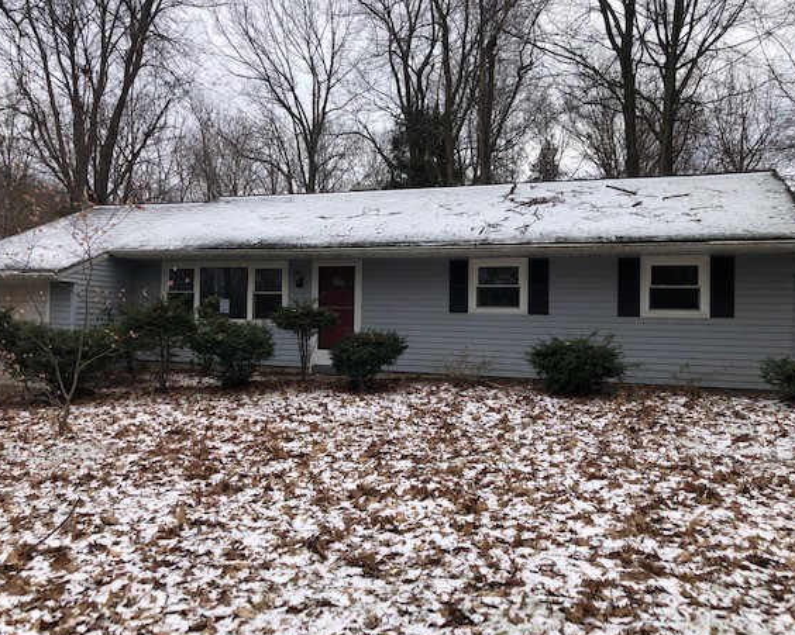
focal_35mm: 31
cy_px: 314
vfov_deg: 47.1
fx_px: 729
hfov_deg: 57.1
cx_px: 364
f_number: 1.8
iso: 20
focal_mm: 3.99
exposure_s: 1/458
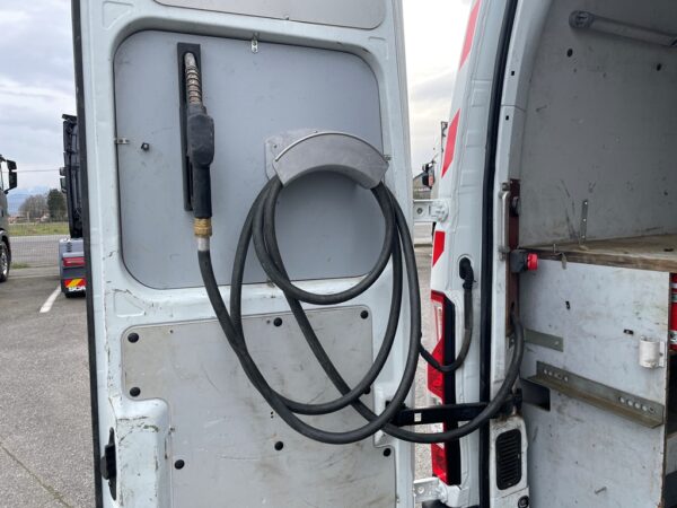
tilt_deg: -4.5
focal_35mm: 26
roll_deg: +1.3
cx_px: 338
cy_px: 254
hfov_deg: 67.3
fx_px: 508
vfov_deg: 53.1
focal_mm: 4.2
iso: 32
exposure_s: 1/690
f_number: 1.6
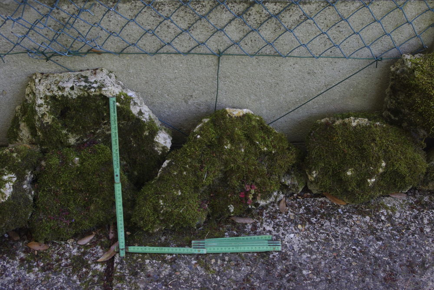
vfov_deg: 31.9
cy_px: 145
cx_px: 217
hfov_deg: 46.4
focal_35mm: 42
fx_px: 506
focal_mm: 28.13
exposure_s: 1/60
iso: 400
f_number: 6.3
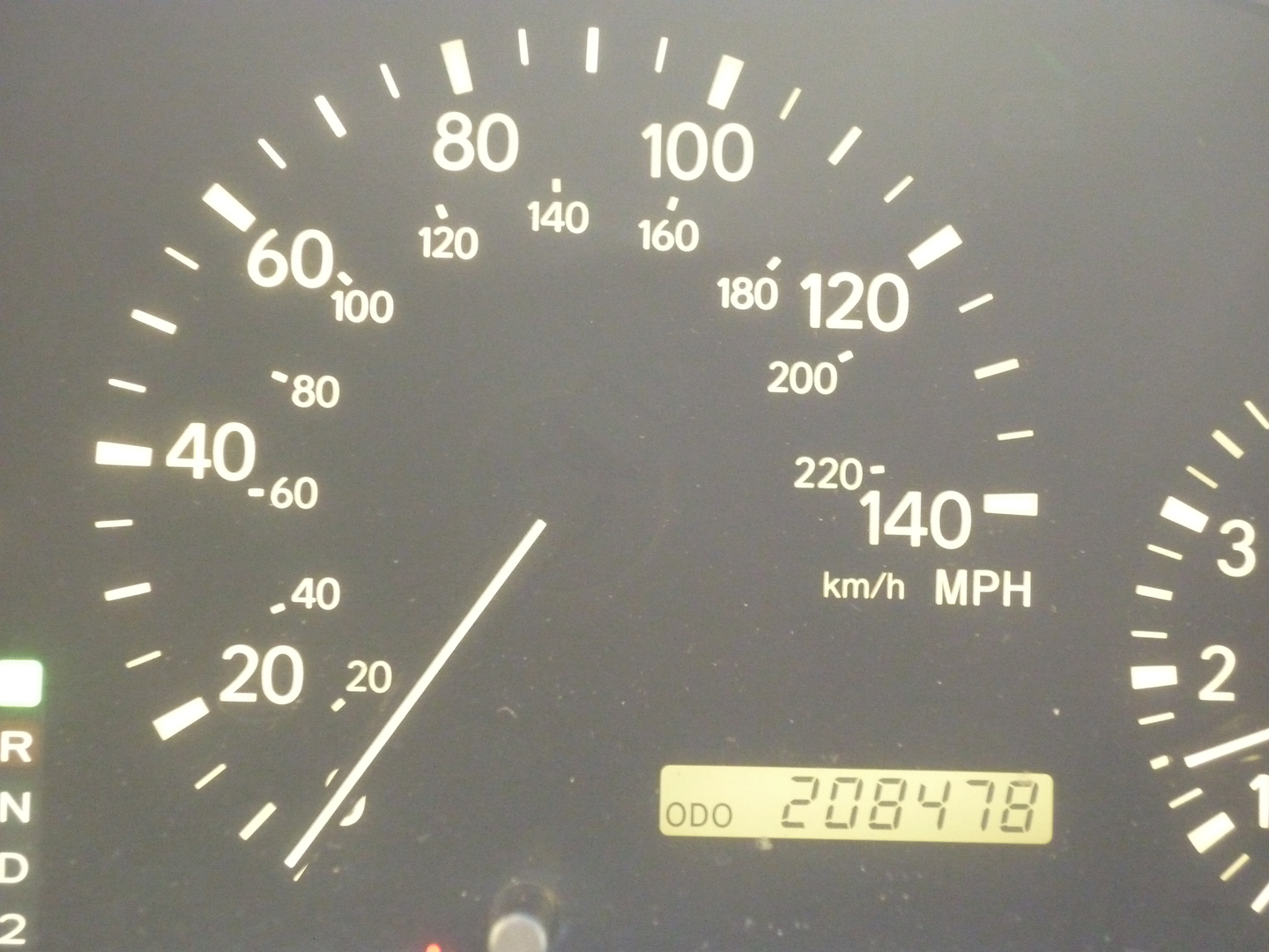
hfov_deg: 28.2
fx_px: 2529
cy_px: 476
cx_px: 634
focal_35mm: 69
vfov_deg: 21.3
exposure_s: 1/13
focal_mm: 11.4
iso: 800
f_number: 3.9
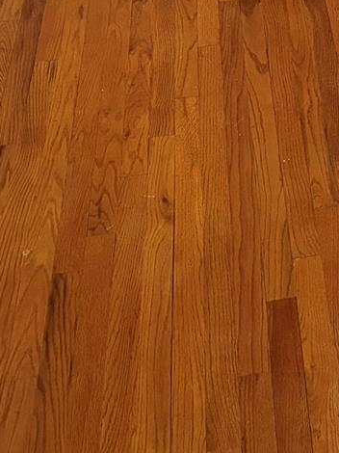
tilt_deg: -19.4
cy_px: -241
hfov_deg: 16.6
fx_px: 1111
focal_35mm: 85
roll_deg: -1.1
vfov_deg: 19.7
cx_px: 415
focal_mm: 5.96
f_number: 1.6
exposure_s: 1/60
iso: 400
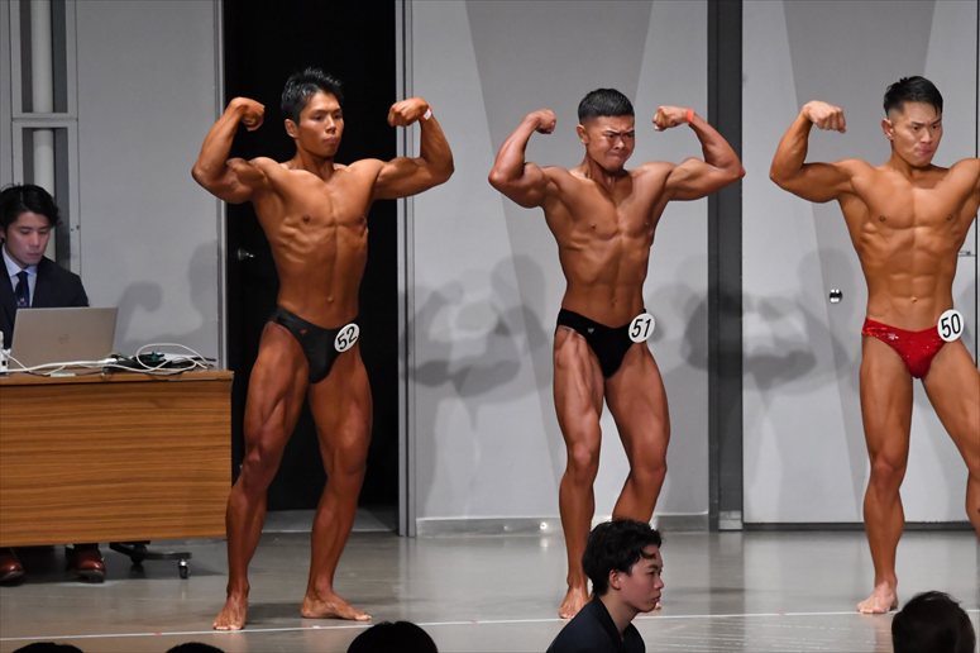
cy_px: 326
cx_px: 490
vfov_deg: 6.3
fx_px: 5904
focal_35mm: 217
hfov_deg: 9.5
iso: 6400
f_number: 5.6
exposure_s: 1/400
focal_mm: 145
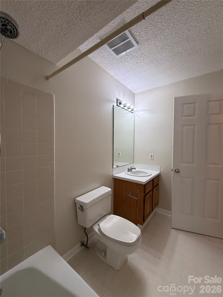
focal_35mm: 14
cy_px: 148
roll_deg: -1.2
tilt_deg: -2.8
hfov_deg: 85.7
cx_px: 112
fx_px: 120
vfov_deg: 102.1
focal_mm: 2.22
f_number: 2.2
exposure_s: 1/120
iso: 160
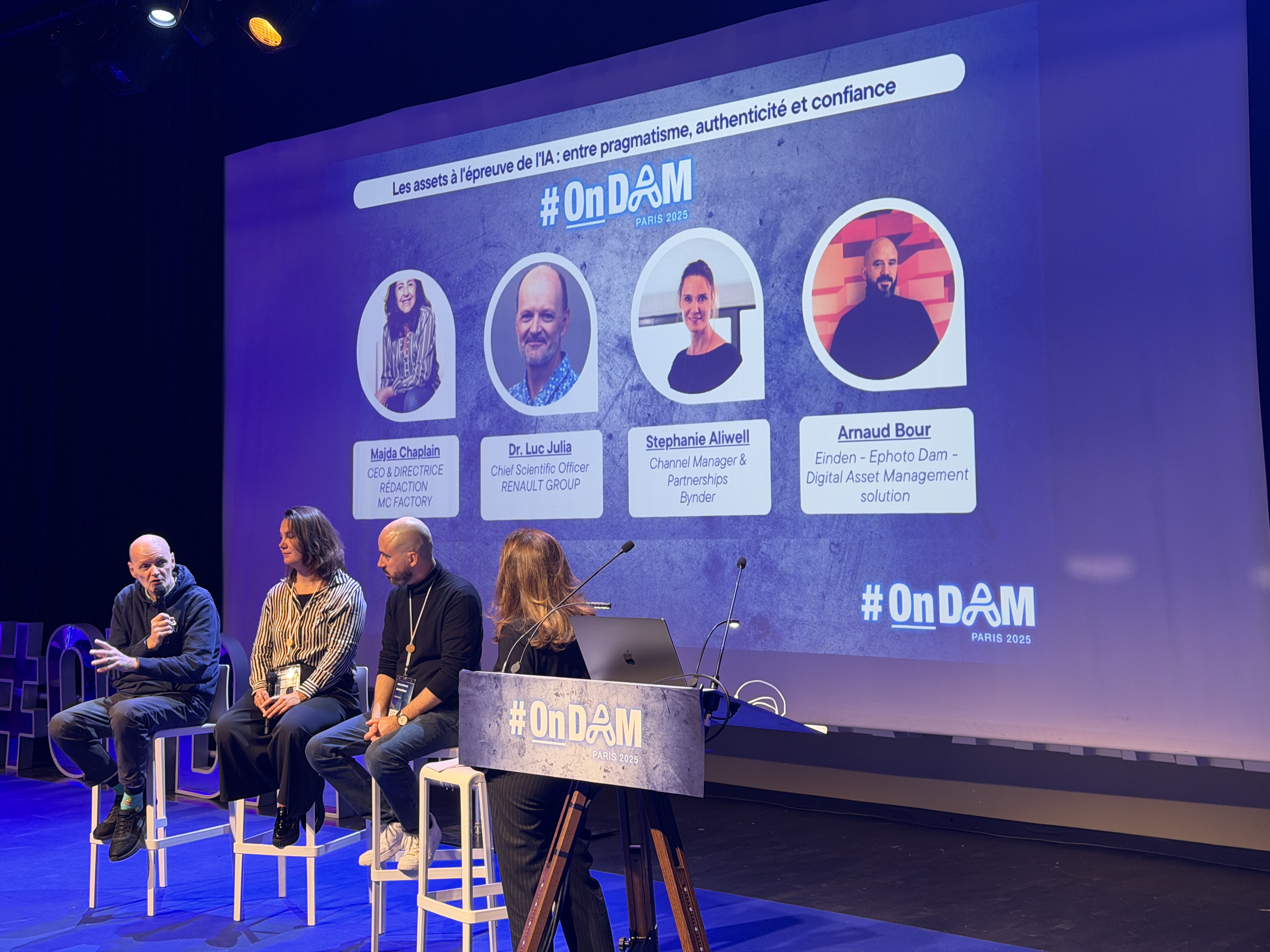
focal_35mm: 48
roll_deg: +0.5
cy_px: 476
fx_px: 1761
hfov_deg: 39.7
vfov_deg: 30.3
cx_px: 635
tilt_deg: +1.3
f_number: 1.78
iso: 160
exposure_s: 1/59
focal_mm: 6.76
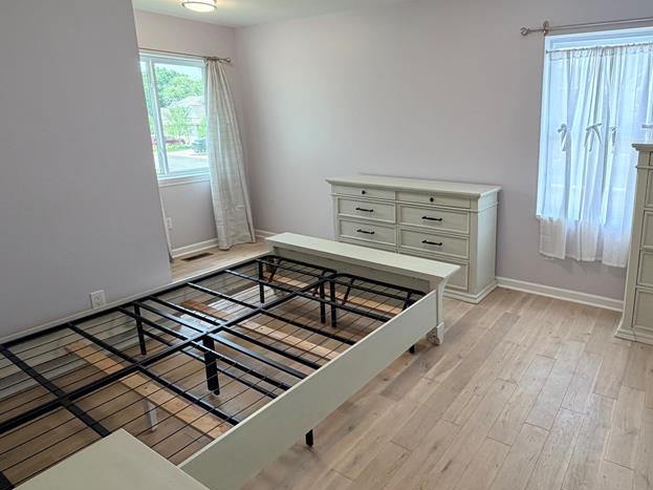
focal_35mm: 23
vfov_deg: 58.6
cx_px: 436
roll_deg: +0.7
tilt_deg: -12.6
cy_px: 209
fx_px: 434
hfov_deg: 71.7
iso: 160
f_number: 2.2
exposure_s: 1/120
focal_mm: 2.22
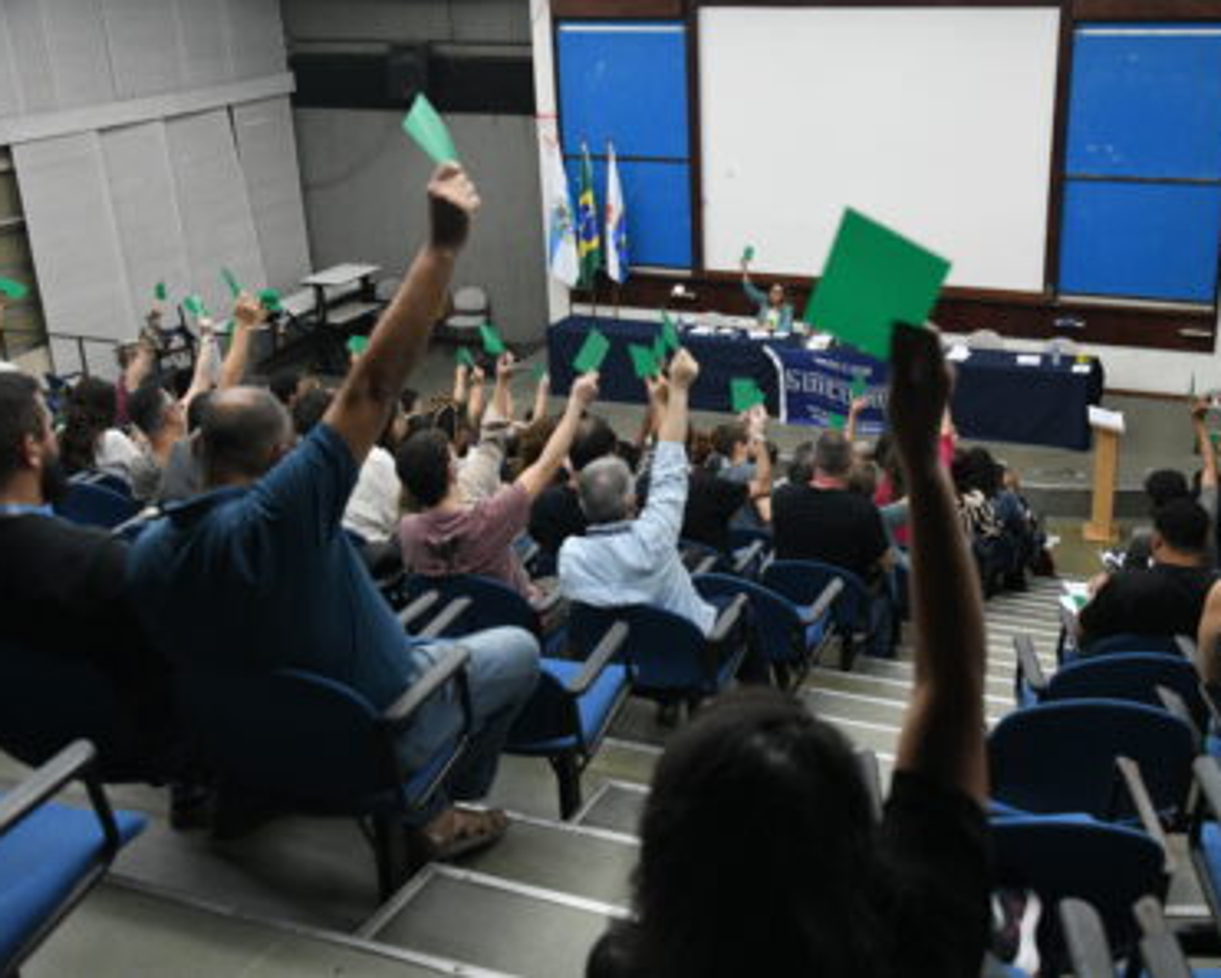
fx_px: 1482
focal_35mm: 41
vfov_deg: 36.5
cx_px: 721
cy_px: 487
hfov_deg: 44.6
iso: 4000
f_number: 5.6
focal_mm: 36
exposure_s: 1/125
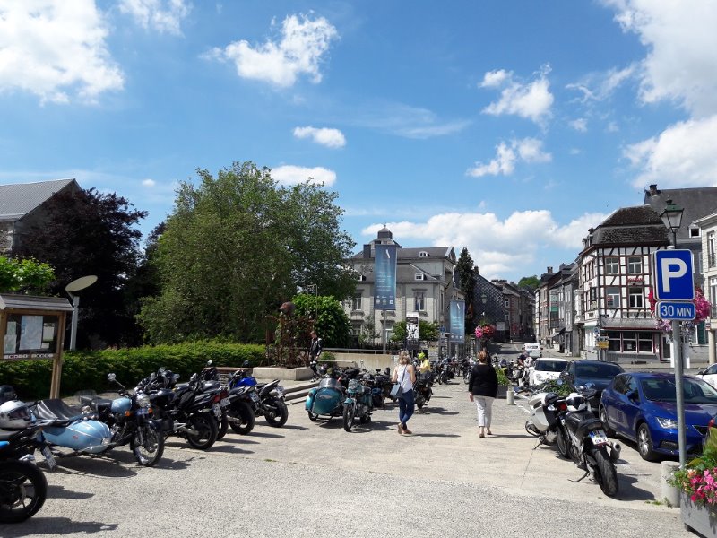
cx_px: 358
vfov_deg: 49.7
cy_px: 269
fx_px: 580
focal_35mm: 28
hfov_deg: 63.4
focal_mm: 3.7
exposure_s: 1/1695
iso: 40
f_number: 1.9
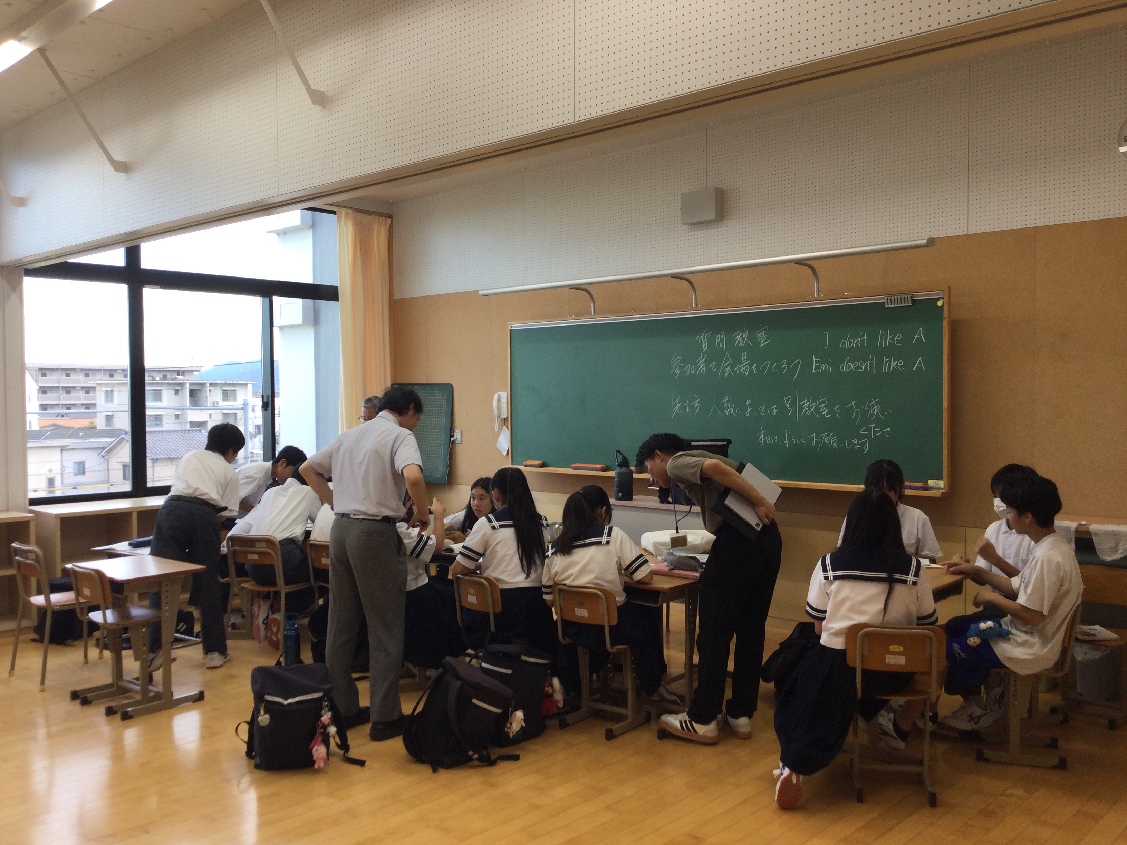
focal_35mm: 31
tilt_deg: -2.1
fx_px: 1009
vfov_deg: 45.4
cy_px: 422
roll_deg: -0.9
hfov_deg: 58.4
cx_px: 564
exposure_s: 1/60
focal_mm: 3.3
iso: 25
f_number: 2.4
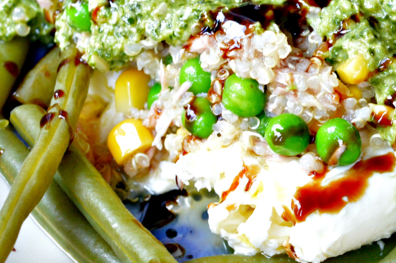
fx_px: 2234
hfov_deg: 10.1
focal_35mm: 203
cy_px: 69
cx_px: 322
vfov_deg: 6.7
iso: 800
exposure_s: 1/50
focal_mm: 55
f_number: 5.6
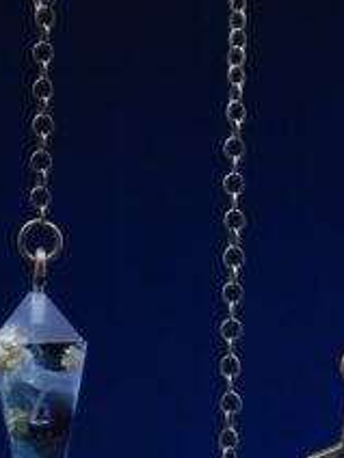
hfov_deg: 6.6
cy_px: 256
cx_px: 236
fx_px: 2995
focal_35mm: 226
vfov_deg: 8.8
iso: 800
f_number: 6.3
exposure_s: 1/60
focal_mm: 30
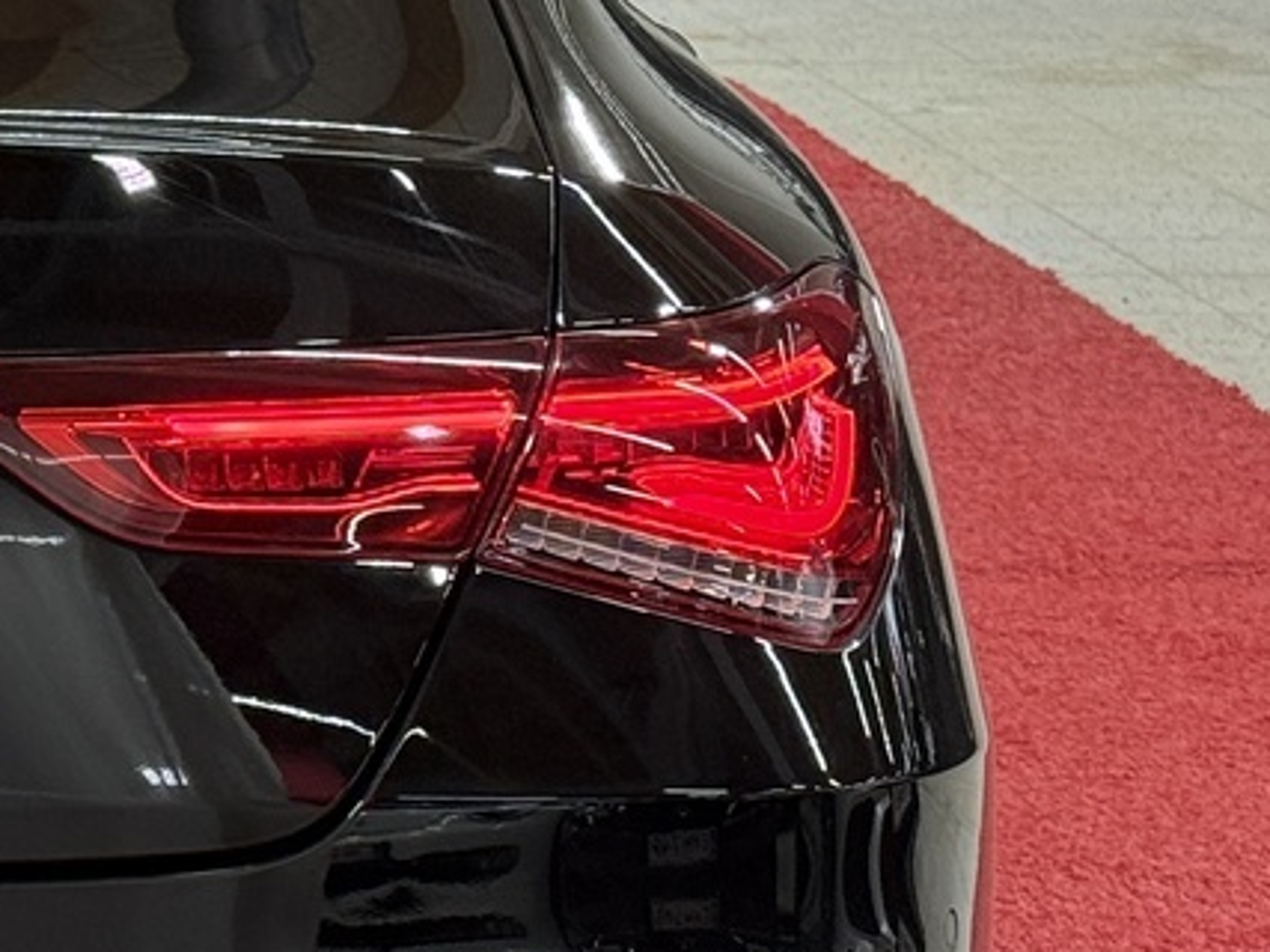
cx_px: -711
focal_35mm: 162
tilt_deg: -11.0
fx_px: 5942
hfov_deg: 11.6
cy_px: 455
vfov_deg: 9.2
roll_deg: -0.4
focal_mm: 6.76
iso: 200
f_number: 1.78
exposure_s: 1/120
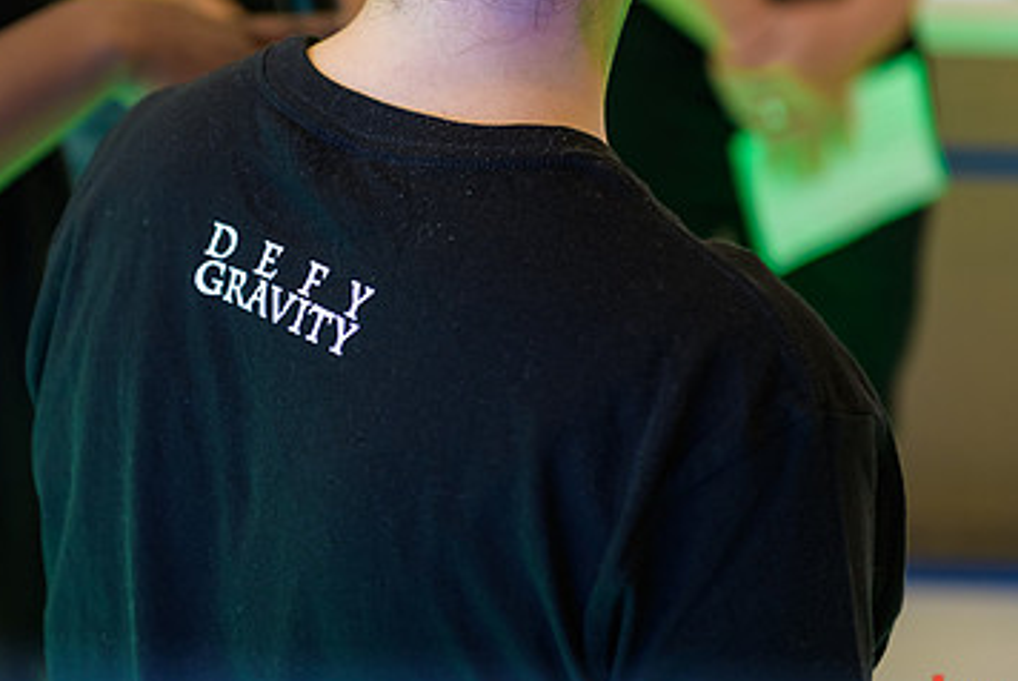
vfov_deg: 12.0
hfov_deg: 17.9
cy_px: 270
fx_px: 3226
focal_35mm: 114
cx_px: 306
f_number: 3.2
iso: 400
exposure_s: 1/125
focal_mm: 70
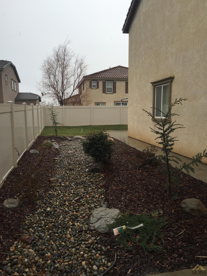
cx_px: 104
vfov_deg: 61.7
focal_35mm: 29
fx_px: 231
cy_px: 138
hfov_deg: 48.2
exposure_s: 1/1276
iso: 32
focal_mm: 4.15
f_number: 2.2
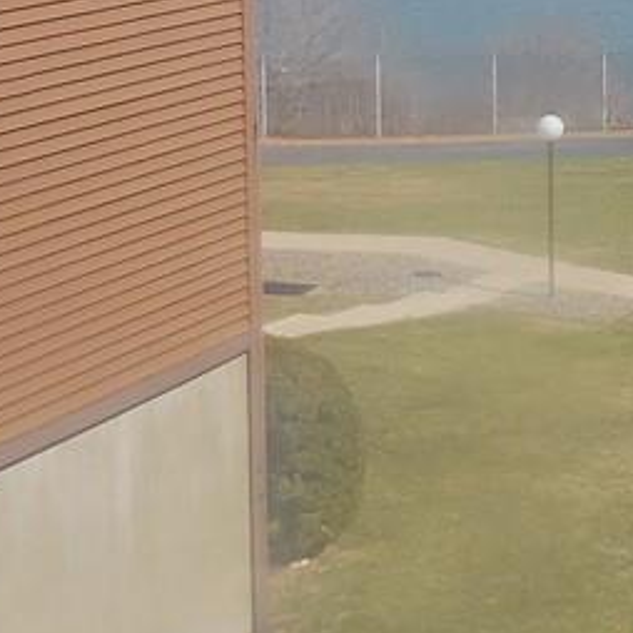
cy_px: -25
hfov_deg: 17.0
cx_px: 1039
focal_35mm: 89
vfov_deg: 18.9
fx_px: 1841
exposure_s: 1/1600
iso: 125
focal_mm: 4.5
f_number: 3.3
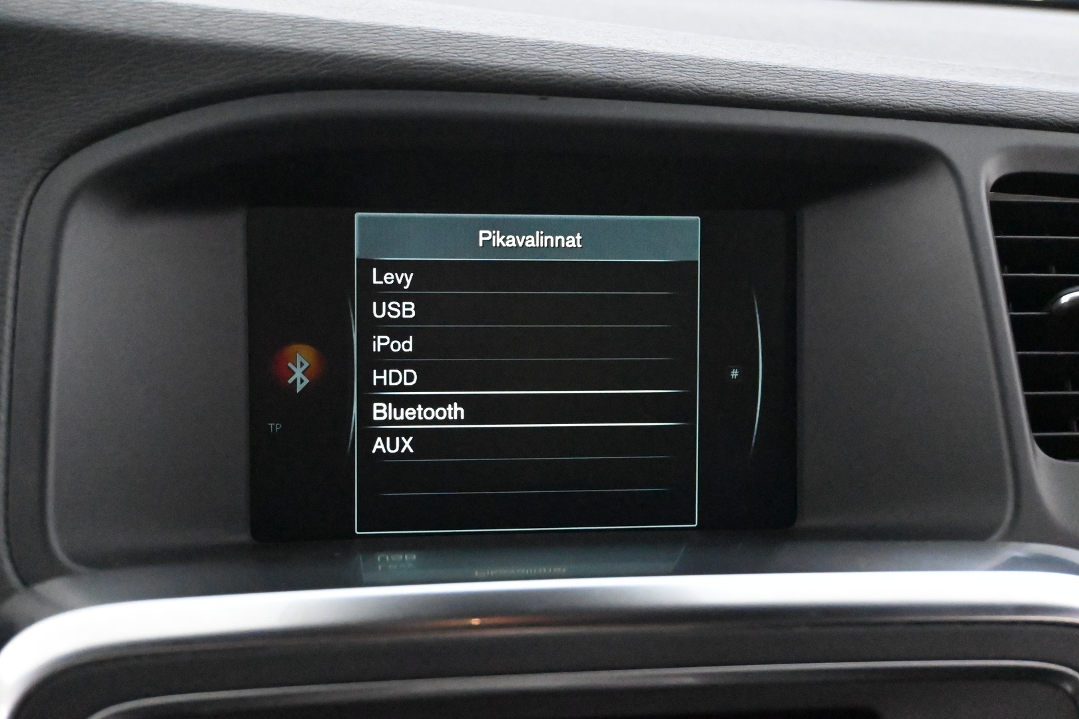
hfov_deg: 43.0
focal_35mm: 46
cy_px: 360
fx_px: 1371
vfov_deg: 29.4
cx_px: 540
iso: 20000
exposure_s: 1/50
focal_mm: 30.5
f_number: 4.8
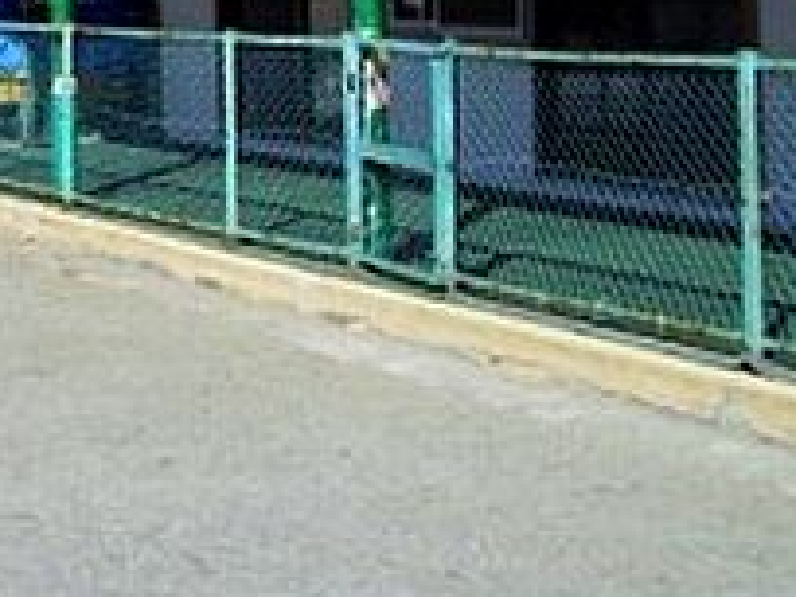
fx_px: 2300
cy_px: -129
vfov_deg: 14.3
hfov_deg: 18.1
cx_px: -289
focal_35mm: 100
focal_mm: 6
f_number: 4.8
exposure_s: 1/800
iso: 80
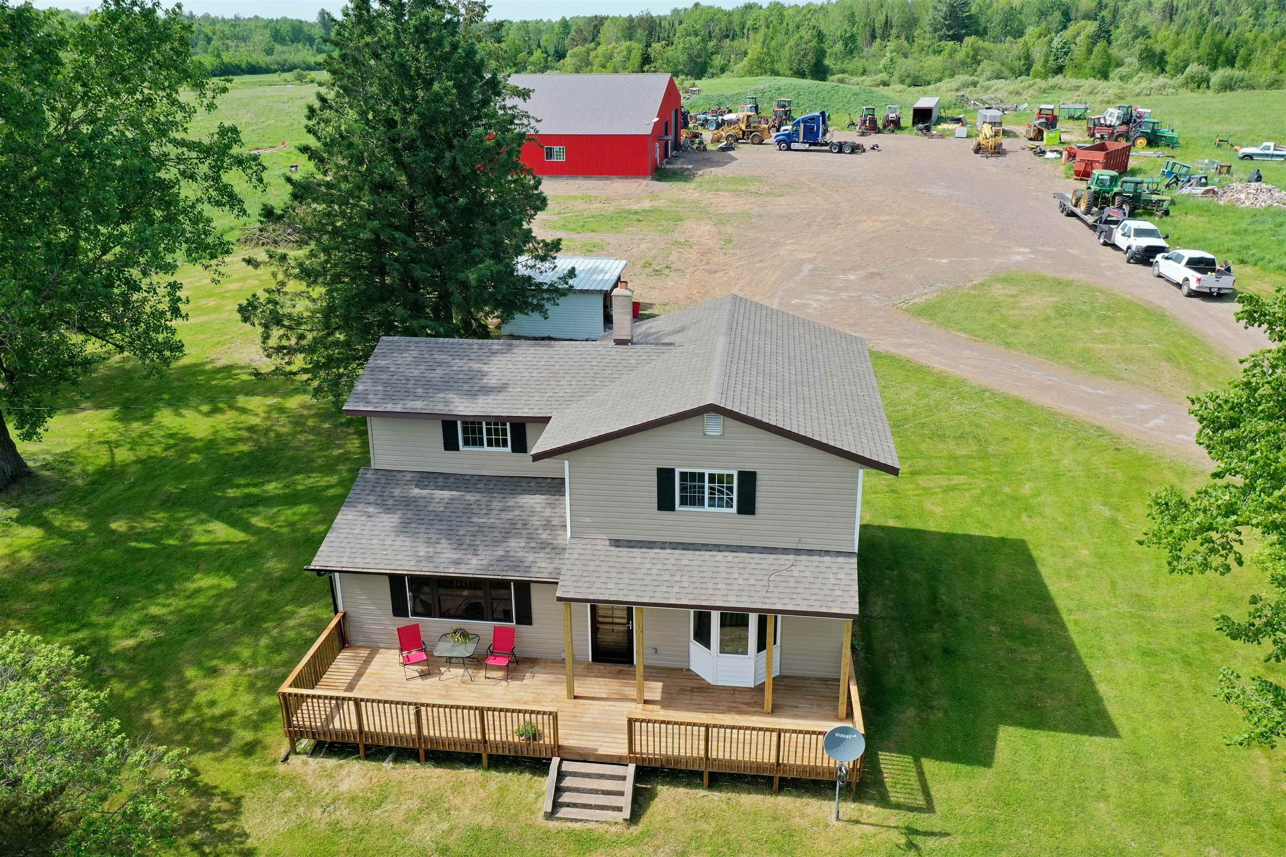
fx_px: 1000
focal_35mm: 28
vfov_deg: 46.4
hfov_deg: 65.5
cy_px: 428
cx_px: 643
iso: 100
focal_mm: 10.26
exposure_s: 1/240
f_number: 5
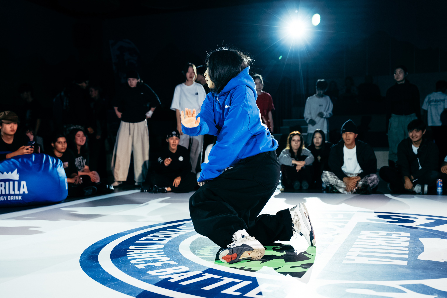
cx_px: 224
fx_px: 546
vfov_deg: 30.5
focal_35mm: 44
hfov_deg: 44.5
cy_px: 149
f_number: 2.8
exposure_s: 1/800
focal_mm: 44
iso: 3200
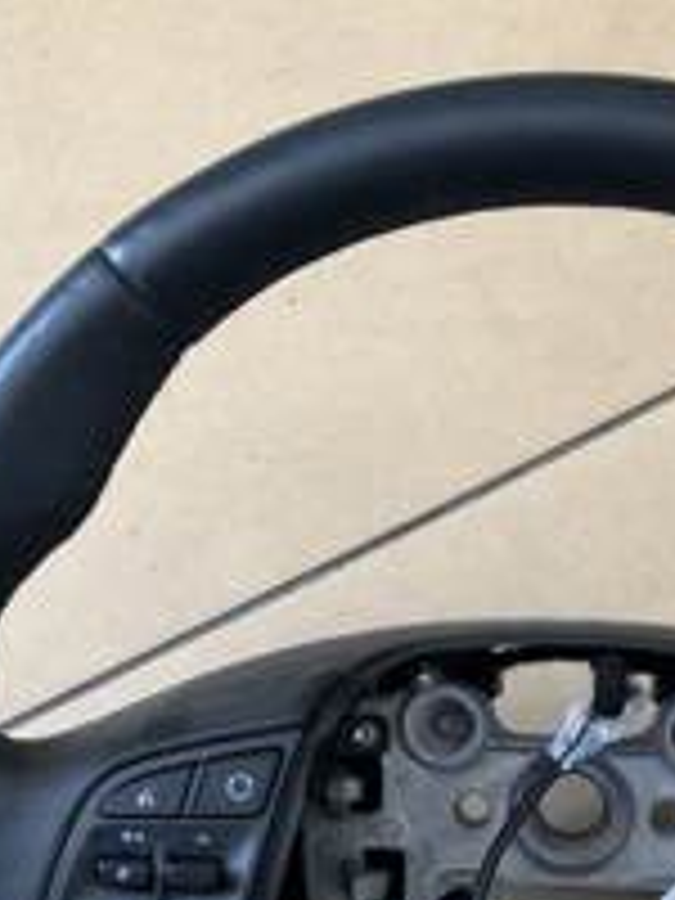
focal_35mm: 67
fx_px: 1742
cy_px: 824
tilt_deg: -74.8
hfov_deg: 21.5
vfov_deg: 27.8
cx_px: 605
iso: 50
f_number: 1.8
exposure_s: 1/15
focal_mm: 4
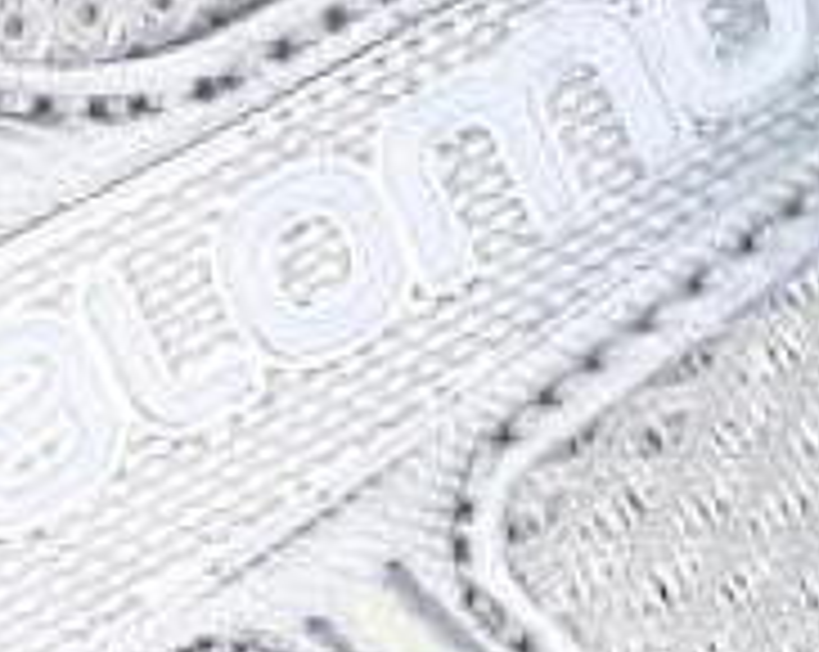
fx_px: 10116
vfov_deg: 3.7
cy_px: 535
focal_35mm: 418
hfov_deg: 4.5
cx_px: -1472
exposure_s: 1/80
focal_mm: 50
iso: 160
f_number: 7.1
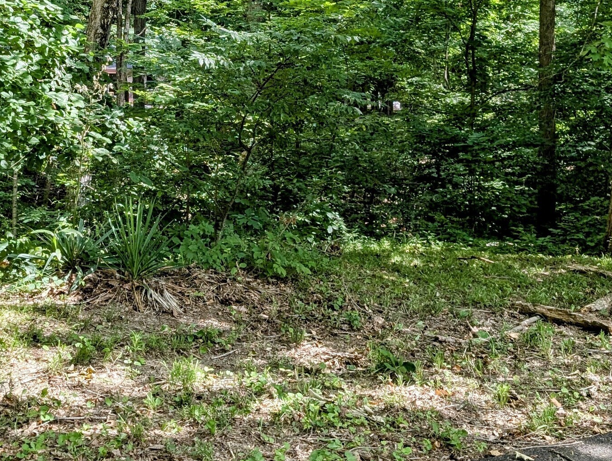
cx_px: 186
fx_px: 956
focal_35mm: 54
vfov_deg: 26.4
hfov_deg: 35.0
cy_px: 69
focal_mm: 6.9
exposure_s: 1/302
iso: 19
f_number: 1.68
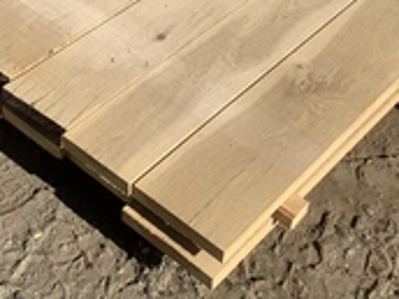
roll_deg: -5.8
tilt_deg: -40.2
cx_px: 227
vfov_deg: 20.2
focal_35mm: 72
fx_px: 830
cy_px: 51
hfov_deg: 27.0
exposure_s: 1/1852
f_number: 2.4
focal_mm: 3.3
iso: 25
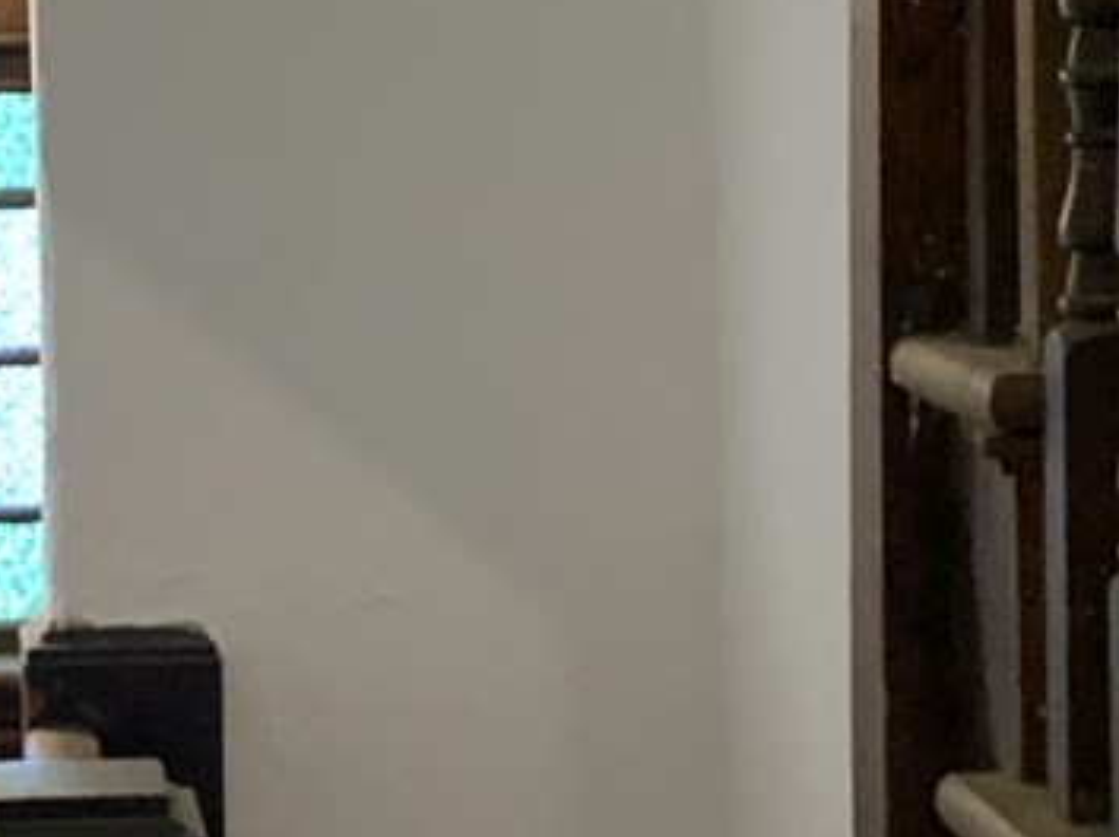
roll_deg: +1.7
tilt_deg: -6.5
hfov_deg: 13.0
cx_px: 108
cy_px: 387
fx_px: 4876
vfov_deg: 9.8
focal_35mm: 151
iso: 250
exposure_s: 1/60
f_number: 1.8
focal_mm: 4.25
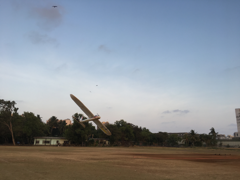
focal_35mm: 29
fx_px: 201
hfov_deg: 61.7
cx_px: 120
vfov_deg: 48.2
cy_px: 90
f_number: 2.2
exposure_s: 1/135
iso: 25
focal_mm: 4.15
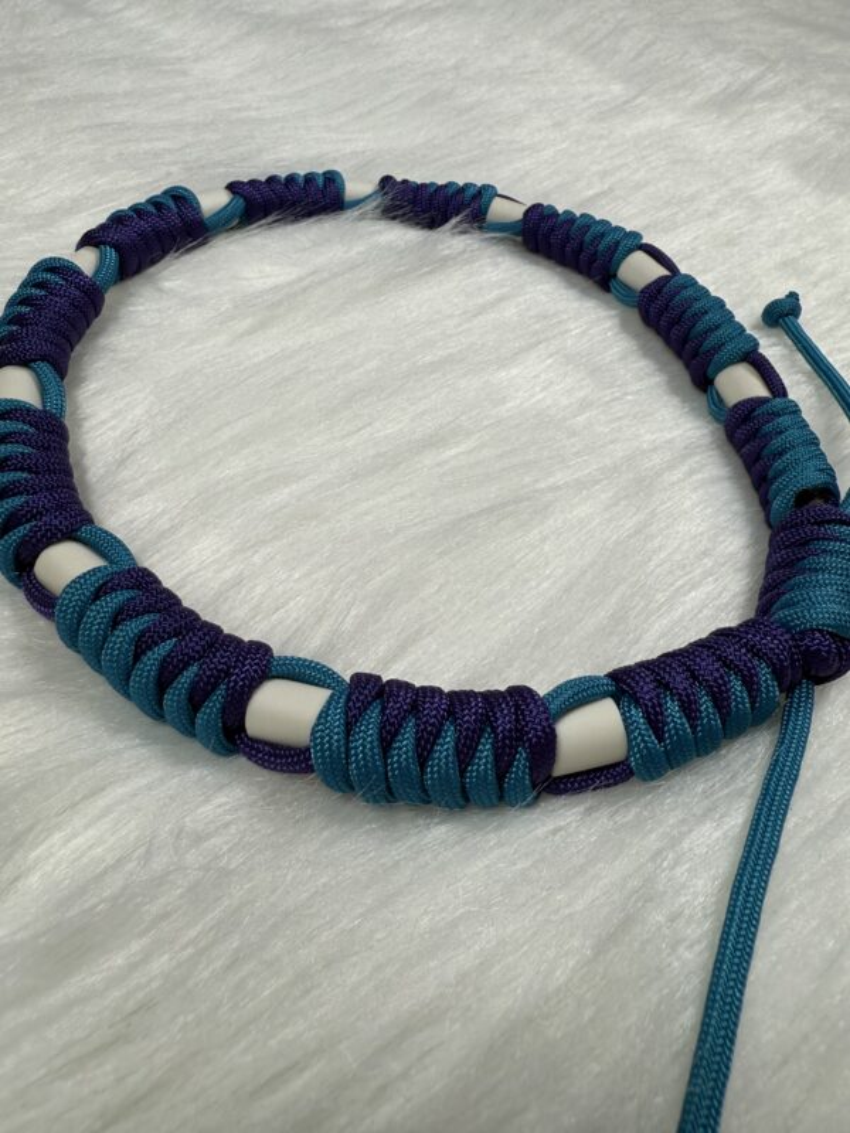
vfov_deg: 71.6
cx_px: 425
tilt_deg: -45.3
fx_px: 786
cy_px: 566
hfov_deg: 56.8
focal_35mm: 24
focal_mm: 2.22
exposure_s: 1/502
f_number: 2.2
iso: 100
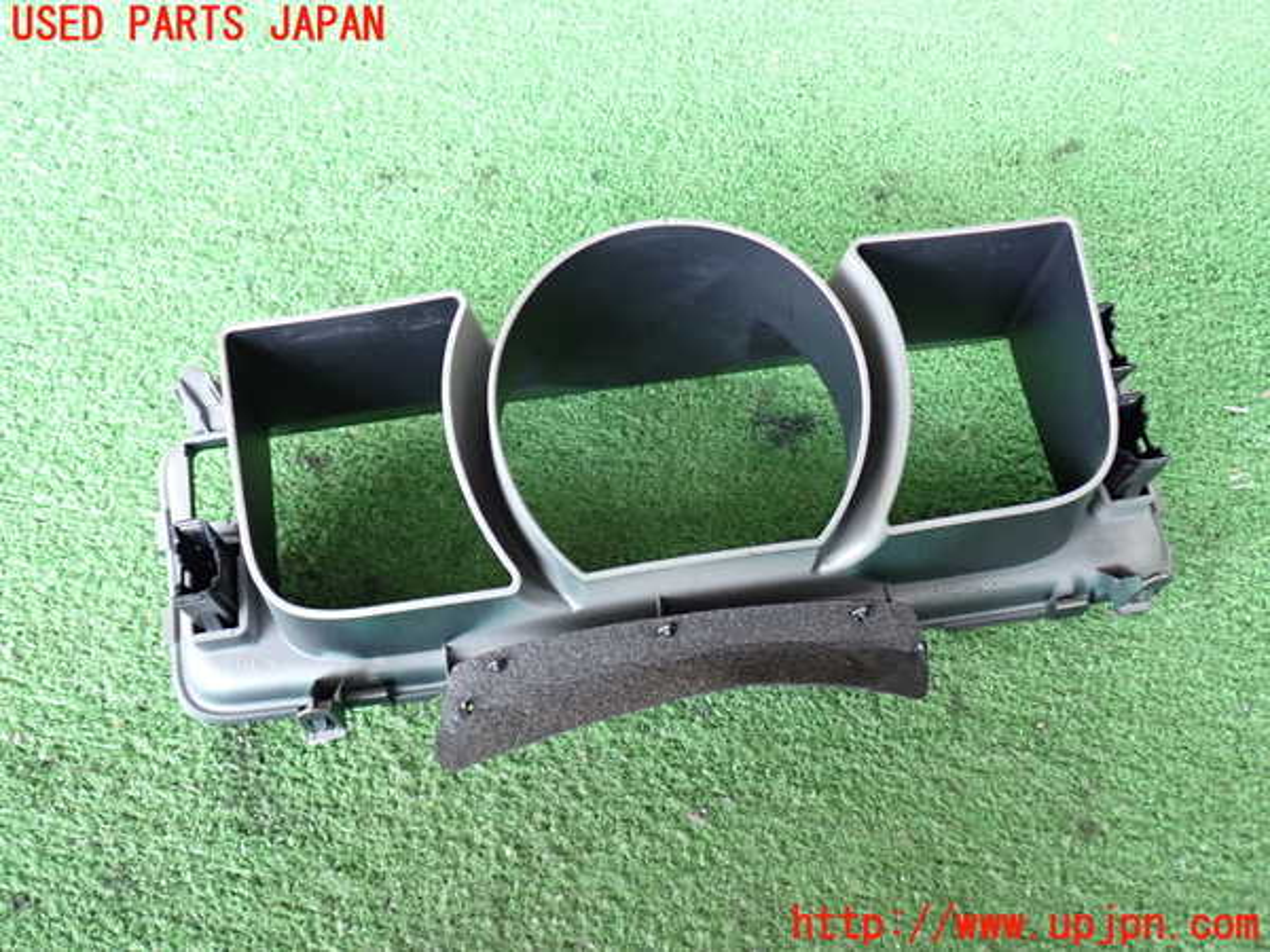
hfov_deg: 60.0
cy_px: 476
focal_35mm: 30
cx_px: 635
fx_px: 1101
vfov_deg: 46.8
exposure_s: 1/30
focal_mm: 5.4
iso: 500
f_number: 2.3
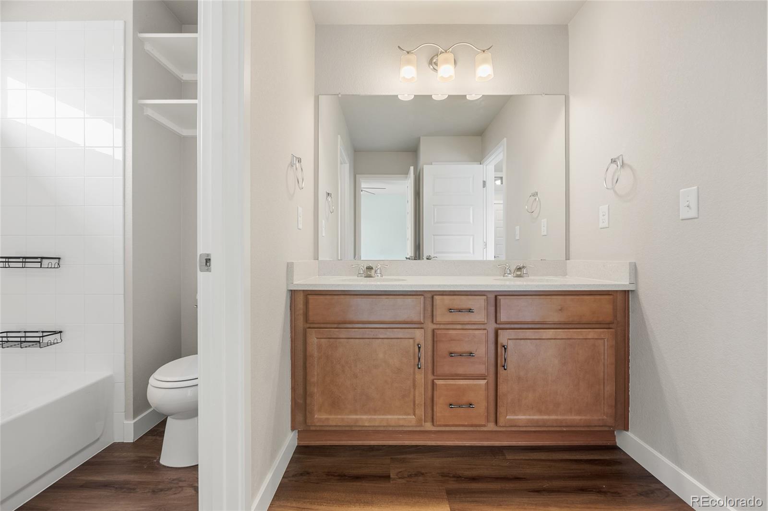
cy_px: 256
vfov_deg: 73.7
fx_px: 341
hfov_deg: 96.7
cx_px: 384
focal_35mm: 16
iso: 200
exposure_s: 1/2.5
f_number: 8
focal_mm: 16
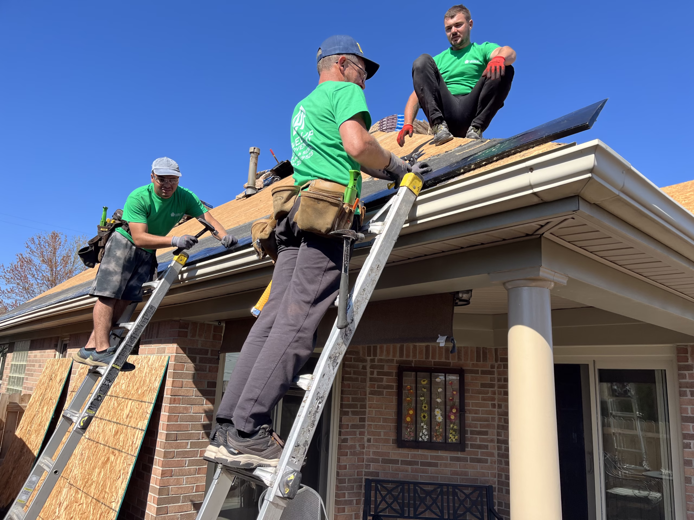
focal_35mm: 26
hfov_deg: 67.3
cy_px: 260
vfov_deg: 53.1
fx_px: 521
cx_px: 347
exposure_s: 1/2222
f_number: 1.6
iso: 50
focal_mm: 5.1
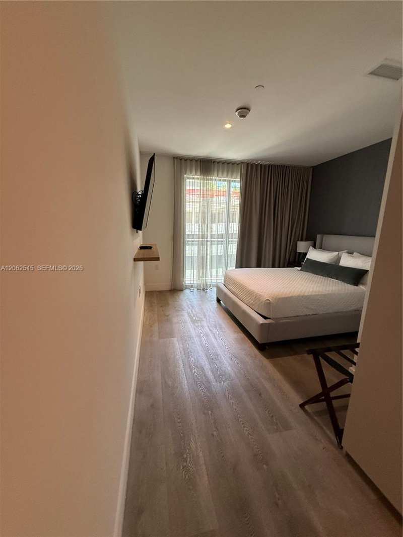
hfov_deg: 85.7
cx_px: 202
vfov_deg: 102.1
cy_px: 268
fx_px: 217
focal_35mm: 14
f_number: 2.2
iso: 320
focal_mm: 2.22
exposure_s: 1/120
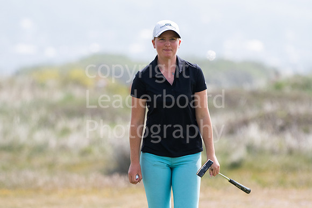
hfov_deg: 4.0
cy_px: 104
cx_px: 156
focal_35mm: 510
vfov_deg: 2.7
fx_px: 4421
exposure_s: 1/3200
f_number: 5.6
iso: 800
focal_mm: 340
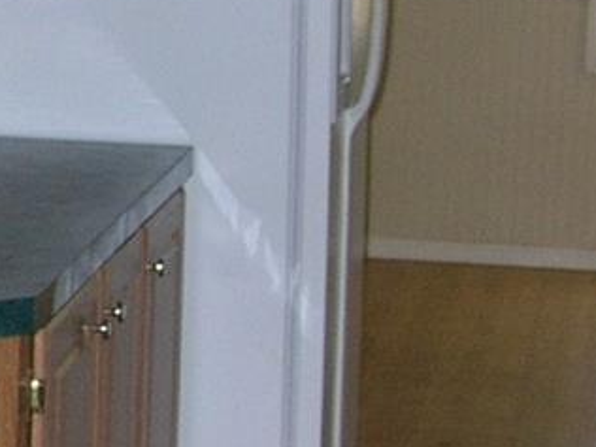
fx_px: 2944
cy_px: 218
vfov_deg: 8.7
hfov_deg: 11.0
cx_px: -375
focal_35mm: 171
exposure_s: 1/60.1
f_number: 2.7
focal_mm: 6
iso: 50
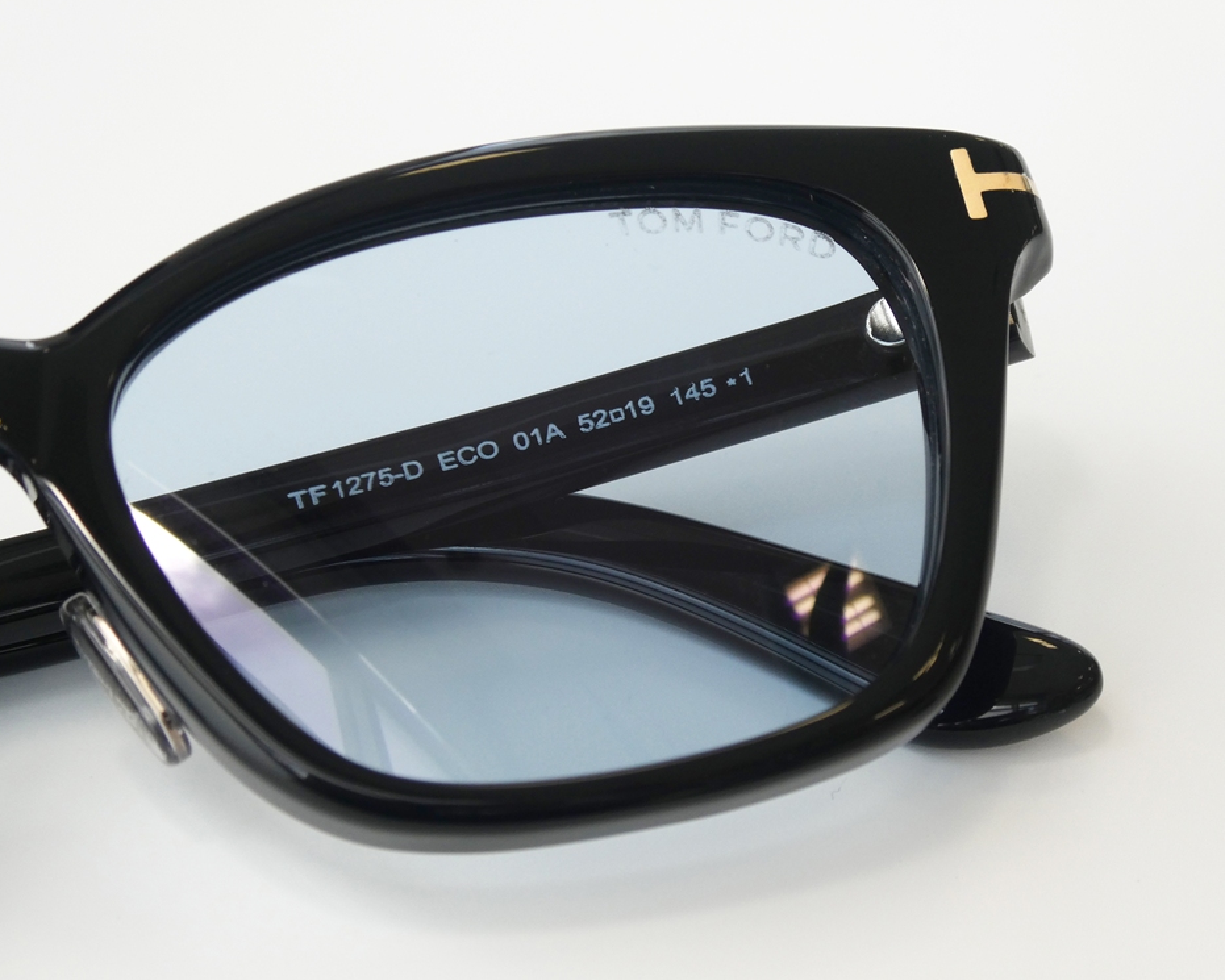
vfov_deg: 11.9
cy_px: 492
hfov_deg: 14.8
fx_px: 4714
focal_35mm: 130
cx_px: 583
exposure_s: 1/100
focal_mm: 22.3
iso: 80
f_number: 5.2
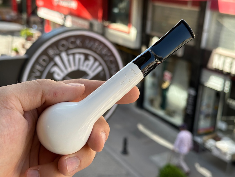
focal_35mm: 48
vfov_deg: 30.3
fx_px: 326
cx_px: 118
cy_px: 88
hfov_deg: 39.7
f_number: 1.78
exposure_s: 1/580
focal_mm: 6.86
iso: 64
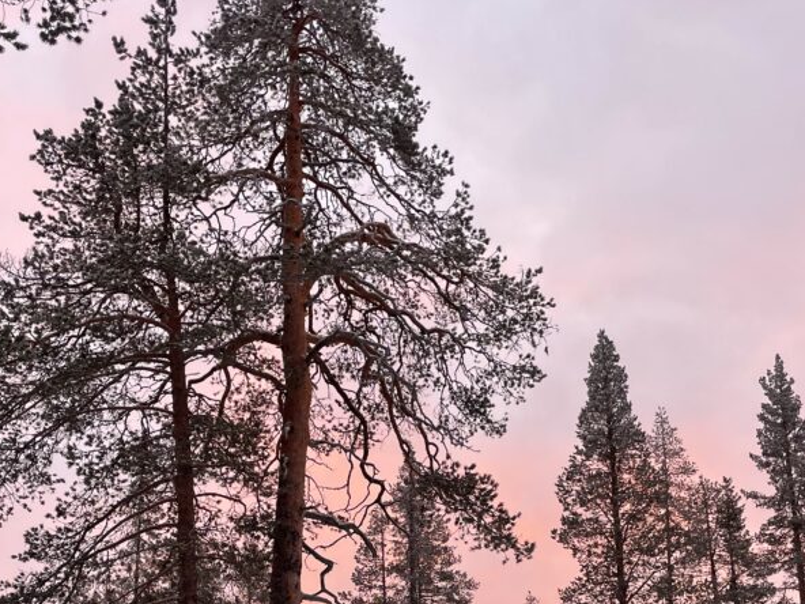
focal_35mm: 45
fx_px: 1046
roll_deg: +2.5
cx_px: 392
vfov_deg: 29.9
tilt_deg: +13.6
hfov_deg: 42.1
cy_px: 607
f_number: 1.6
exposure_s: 1/121
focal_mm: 4.2
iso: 100
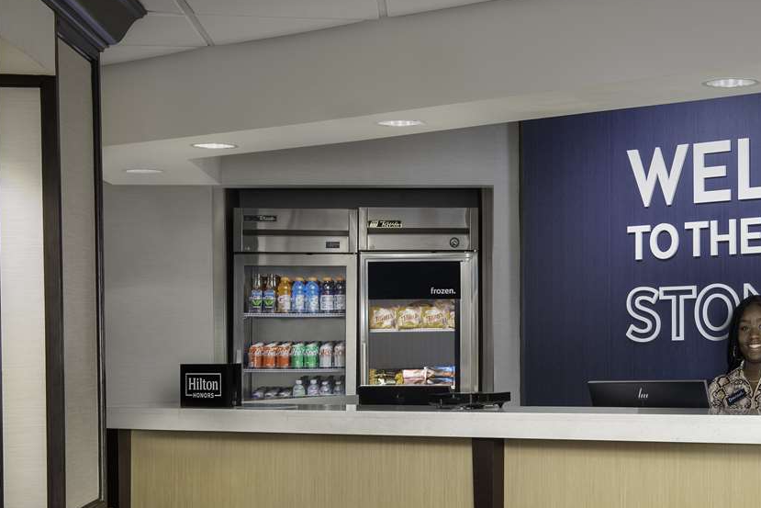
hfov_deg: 26.1
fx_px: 1607
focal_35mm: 76
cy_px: 417
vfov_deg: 17.8
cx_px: 624
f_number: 11
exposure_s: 1/200
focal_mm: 42
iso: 400
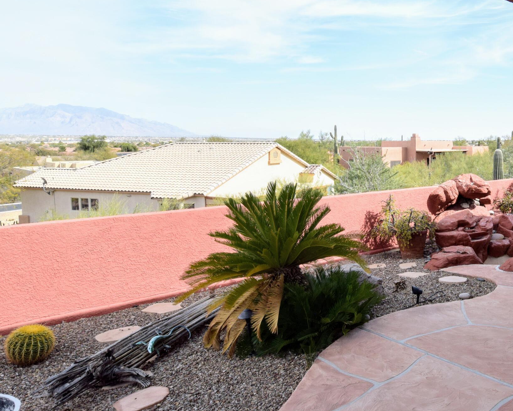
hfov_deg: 52.1
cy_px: 180
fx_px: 471
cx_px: 436
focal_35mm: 31
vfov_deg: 47.0
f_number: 9
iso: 400
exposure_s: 1/500
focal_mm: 12
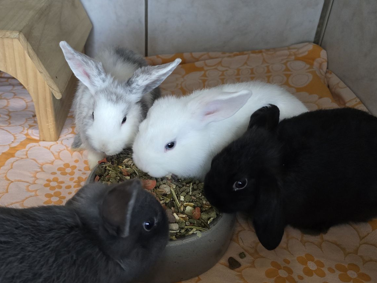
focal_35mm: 32
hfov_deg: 55.3
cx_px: 118
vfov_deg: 44.2
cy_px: 138
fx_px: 349
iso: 800
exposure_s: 1/100
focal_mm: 6.3
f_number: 1.7
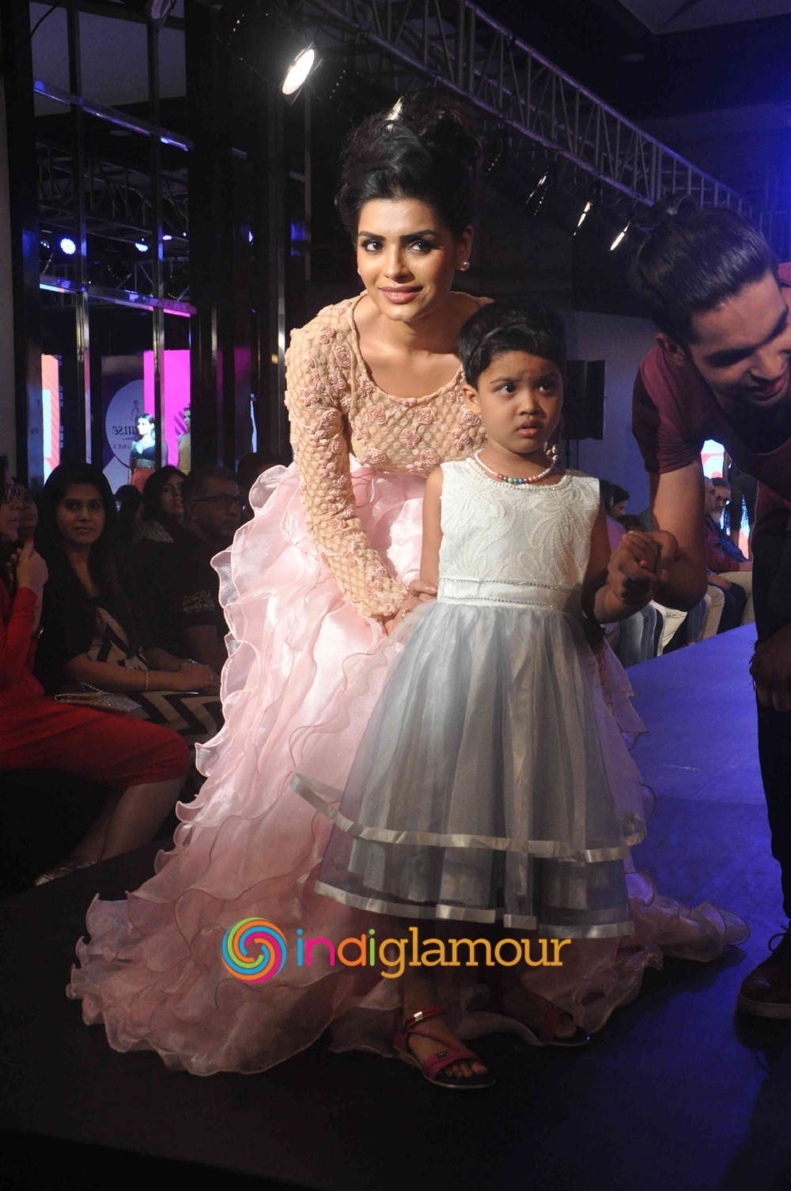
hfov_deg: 26.4
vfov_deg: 38.9
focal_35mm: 51
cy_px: 596
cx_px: 396
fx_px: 1685
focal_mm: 34
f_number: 9
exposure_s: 1/125
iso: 1250
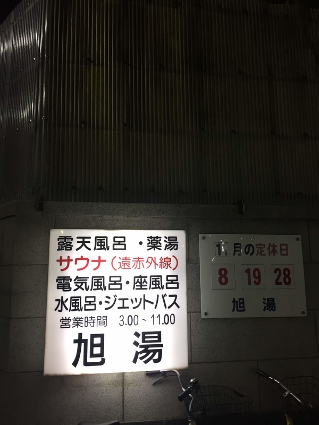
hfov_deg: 48.2
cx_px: 160
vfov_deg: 61.7
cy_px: 212
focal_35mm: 29
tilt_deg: +9.9
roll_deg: -0.4
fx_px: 356
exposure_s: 1/30
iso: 80
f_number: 2.2
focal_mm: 4.15
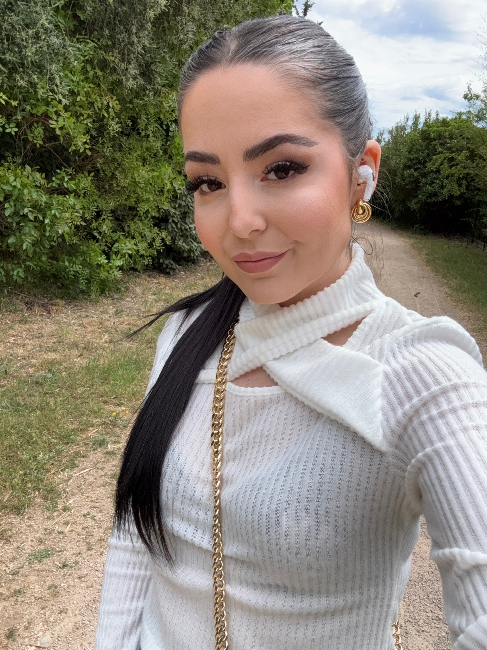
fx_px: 563
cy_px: 325
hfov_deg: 46.8
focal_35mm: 30
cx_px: 244
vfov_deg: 60.0
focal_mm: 2.69
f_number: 1.9
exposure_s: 1/711
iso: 25
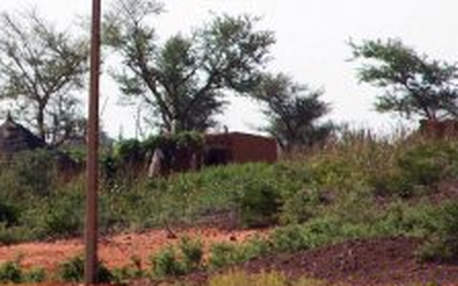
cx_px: 82
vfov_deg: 1.6
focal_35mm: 813
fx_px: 10140
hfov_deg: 2.6
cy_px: 49
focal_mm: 63
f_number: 5
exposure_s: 1/500
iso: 80
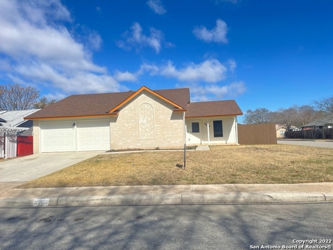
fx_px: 250
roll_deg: +2.5
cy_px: 125
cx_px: 166
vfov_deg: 53.1
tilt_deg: +2.7
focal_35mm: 26
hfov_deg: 67.3
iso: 50
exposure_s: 1/1795
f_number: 1.6
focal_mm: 5.1
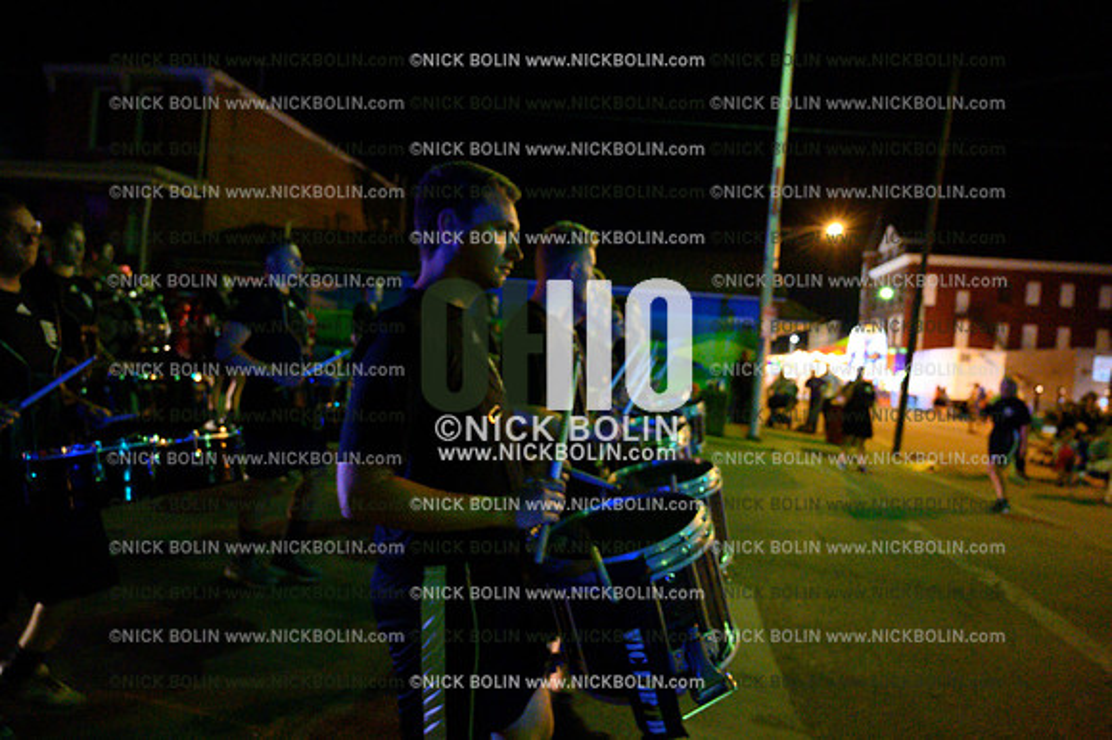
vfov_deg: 53.1
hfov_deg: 73.8
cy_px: 370
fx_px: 741
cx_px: 556
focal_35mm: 24
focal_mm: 24
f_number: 4
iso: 32000
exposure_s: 1/125
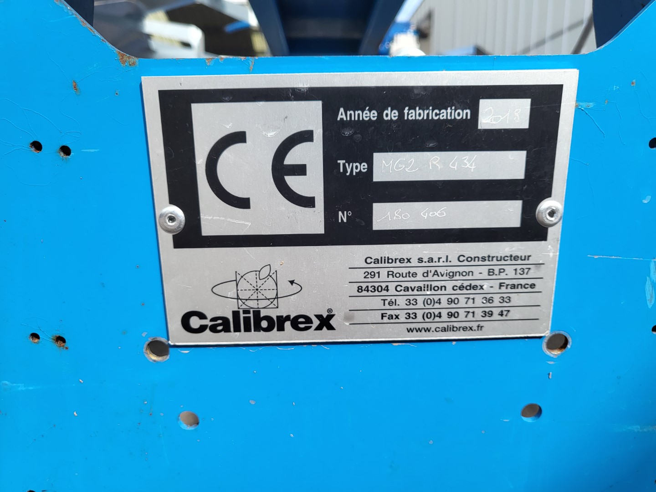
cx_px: 328
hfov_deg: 67.3
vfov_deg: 53.1
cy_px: 246
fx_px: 493
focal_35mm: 26
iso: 50
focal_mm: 4.25
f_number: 1.8
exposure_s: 1/1218
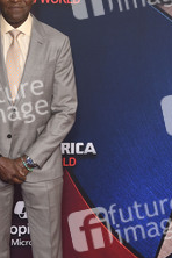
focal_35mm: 63
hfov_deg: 21.2
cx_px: 23
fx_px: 451
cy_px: 166
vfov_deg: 31.7
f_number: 5.6
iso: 1250
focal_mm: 35
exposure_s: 1/250
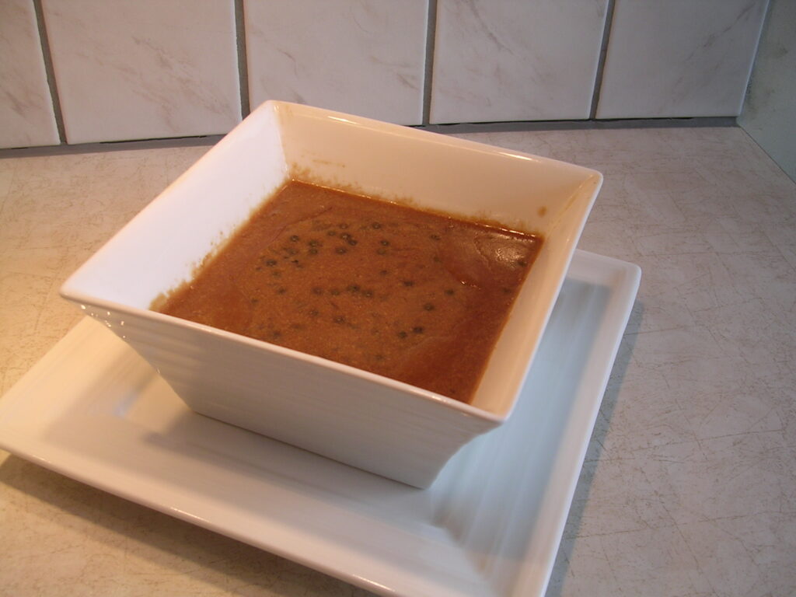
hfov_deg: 49.0
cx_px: 398
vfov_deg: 37.7
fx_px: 874
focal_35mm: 38
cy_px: 298
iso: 100
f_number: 2.8
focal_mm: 5.8
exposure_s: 1/99.9
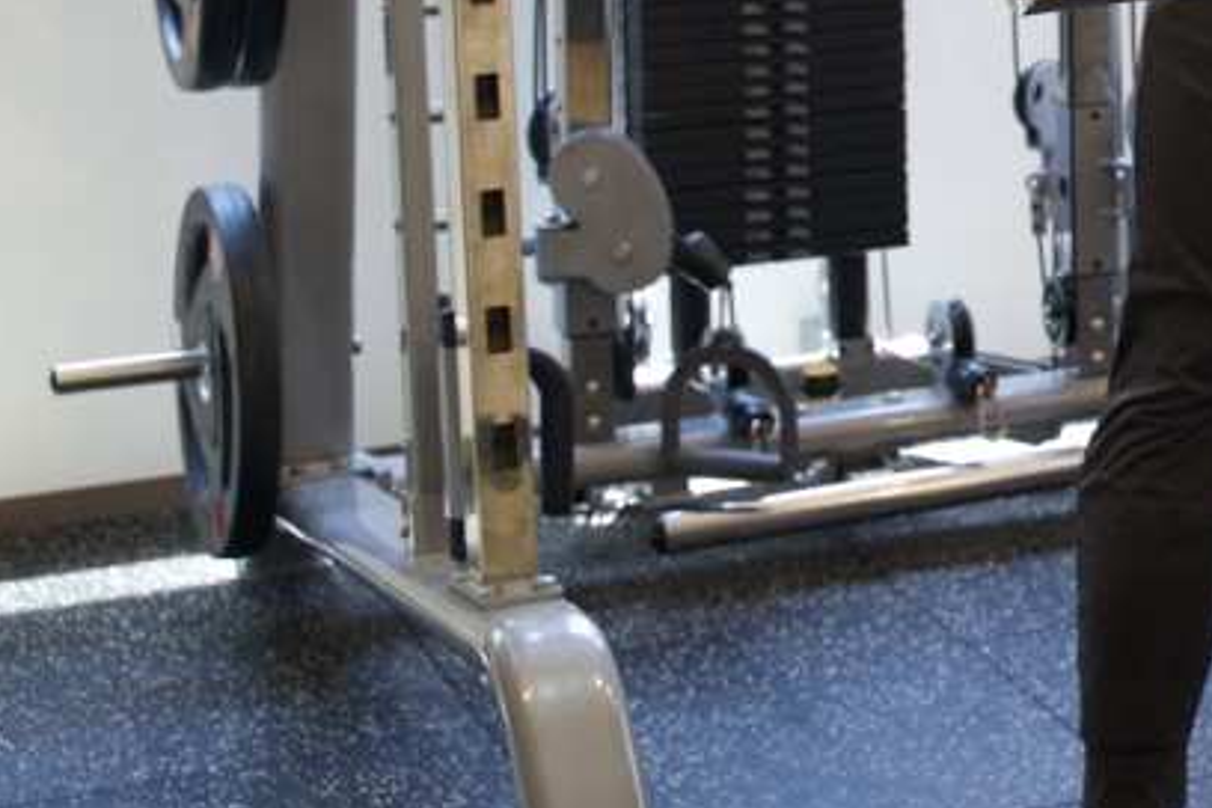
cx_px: 1655
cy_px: -318
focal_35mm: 106
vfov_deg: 12.4
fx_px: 3568
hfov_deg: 17.8
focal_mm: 36
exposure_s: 1/60
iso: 800
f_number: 4.5
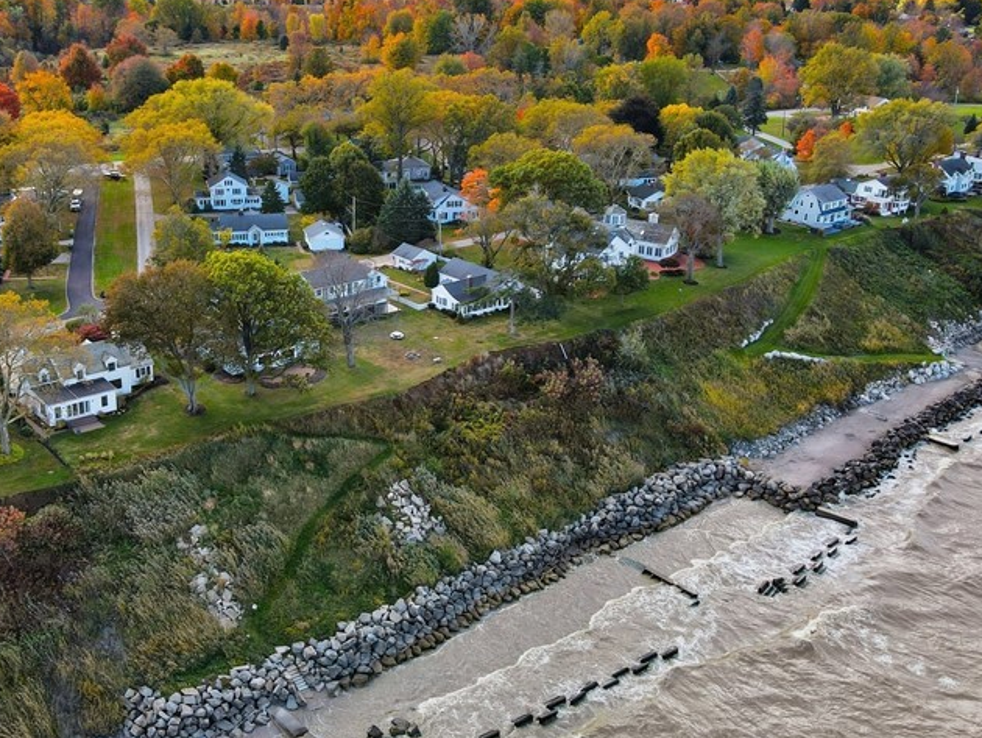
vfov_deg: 36.8
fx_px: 1107
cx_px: 374
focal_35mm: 39
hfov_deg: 47.5
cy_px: 329
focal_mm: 4.5
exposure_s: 1/350
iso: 100
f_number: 2.8
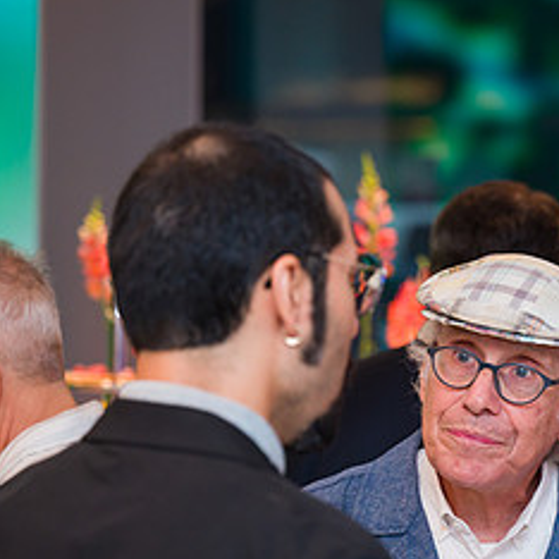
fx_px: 3380
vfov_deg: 9.4
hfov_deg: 9.4
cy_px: 399
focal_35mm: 185
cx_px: 557
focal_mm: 86
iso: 800
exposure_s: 1/160
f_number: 3.2
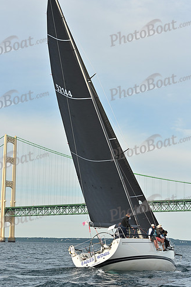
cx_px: 79
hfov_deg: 16.4
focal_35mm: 83
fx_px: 660
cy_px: 124
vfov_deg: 24.5
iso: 320
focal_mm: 70
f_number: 6.3
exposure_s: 1/1000
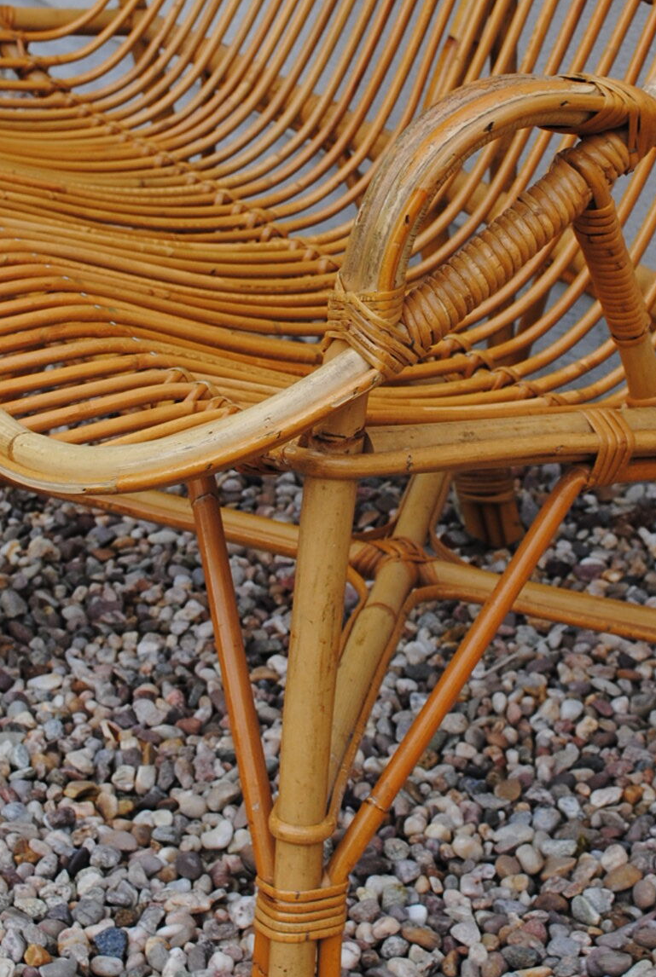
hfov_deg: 15.1
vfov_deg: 22.3
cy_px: 371
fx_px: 2476
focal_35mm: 91
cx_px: 379
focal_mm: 24
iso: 100
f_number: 5.6
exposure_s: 1/160
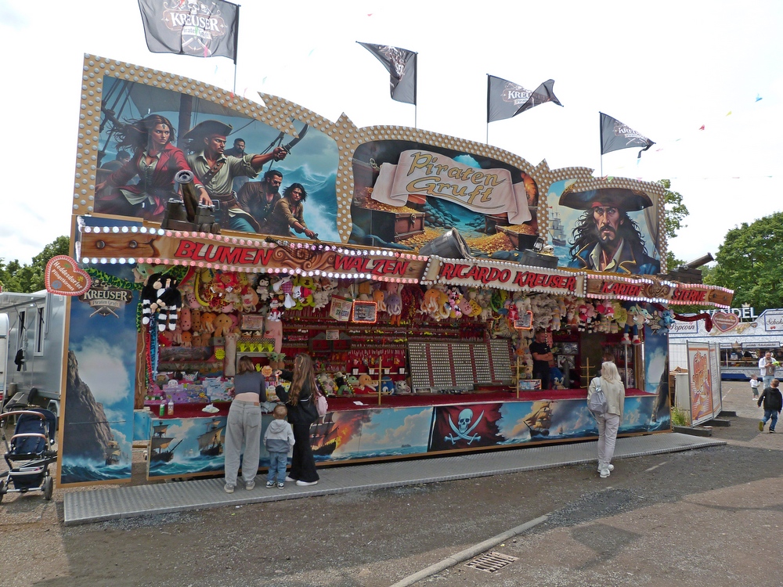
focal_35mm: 25
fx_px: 565
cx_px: 392
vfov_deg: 54.9
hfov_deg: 69.4
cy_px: 294
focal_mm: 4.5
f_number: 3.6
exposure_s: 1/800
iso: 100
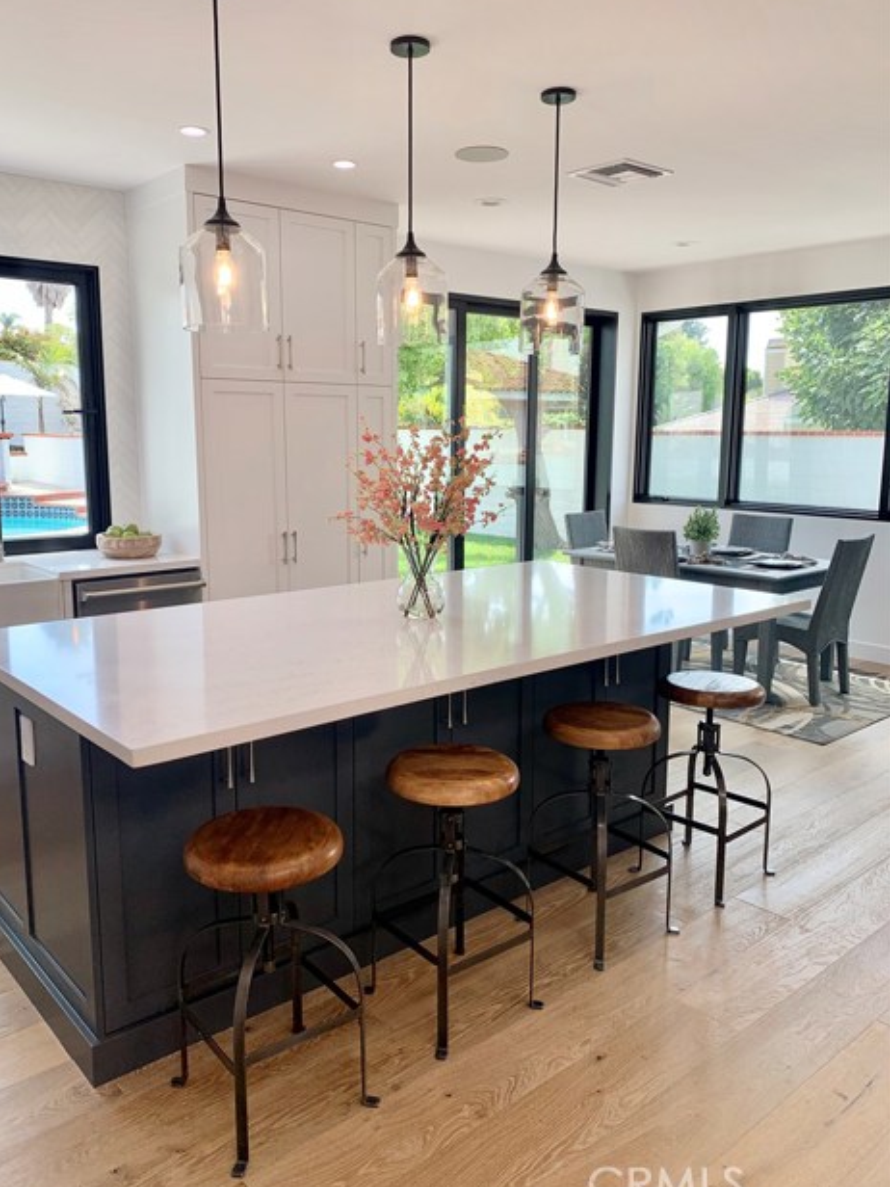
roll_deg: -0.3
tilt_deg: -7.8
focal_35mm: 27
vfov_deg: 65.3
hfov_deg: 51.3
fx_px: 926
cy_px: 595
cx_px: 430
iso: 25
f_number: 1.8
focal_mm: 4.25
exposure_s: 1/188
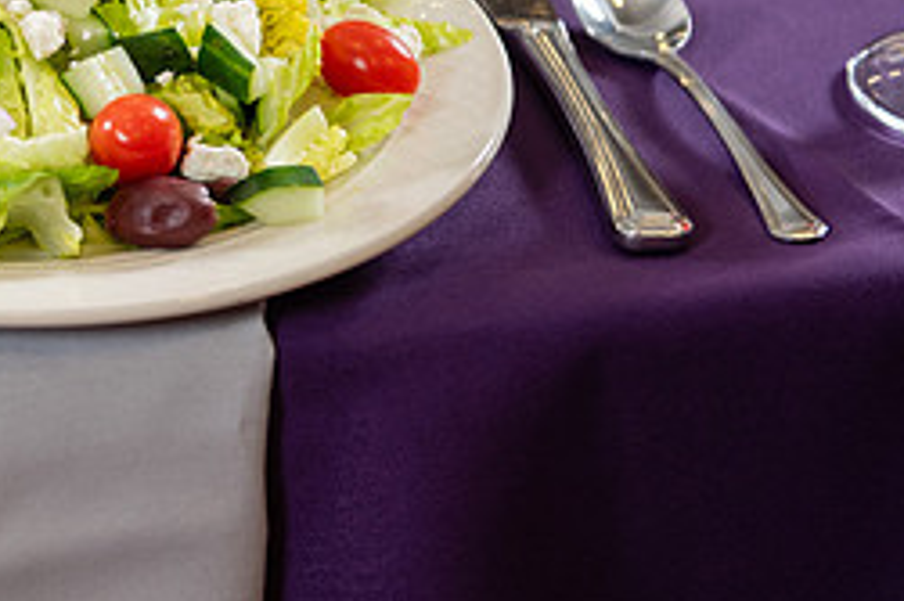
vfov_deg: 8.4
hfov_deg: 12.5
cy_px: -38
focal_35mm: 162
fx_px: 4065
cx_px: -101
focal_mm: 70
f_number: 3.5
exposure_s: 1/160
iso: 320
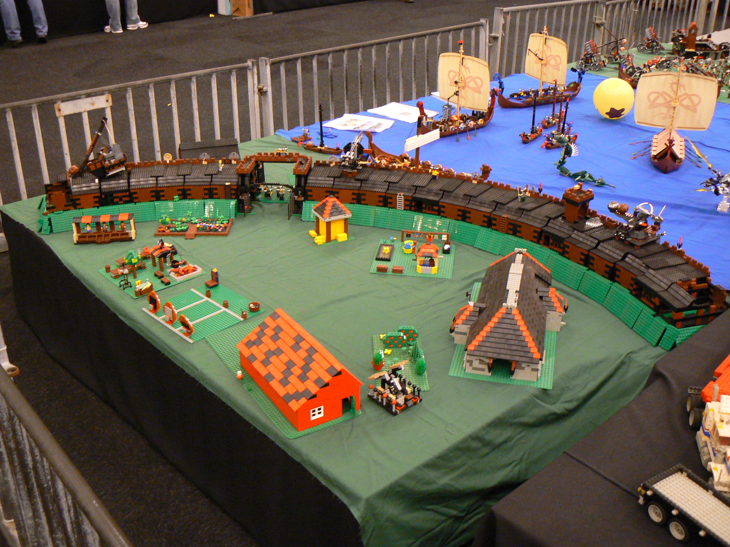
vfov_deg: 39.7
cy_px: 274
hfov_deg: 51.4
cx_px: 365
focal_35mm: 36
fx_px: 759
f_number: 2.8
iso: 200
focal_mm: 6
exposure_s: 1/4
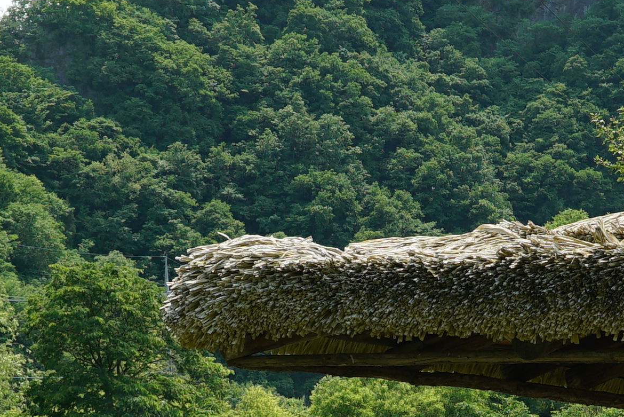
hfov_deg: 17.6
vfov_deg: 11.7
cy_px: 407
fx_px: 2011
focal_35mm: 116
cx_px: 403
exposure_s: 1/200
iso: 200
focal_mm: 32
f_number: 10
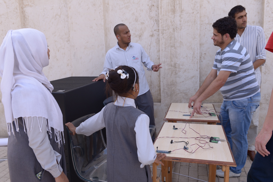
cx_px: 136
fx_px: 235
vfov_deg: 42.3
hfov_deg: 60.3
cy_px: 91
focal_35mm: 31
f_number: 9
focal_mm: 31
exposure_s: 1/125
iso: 160
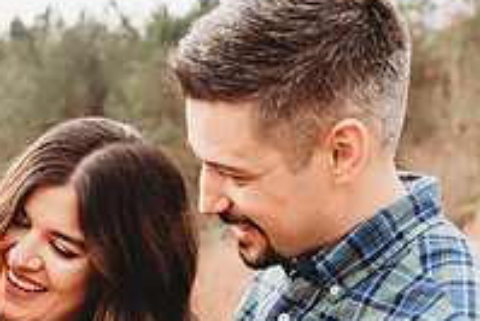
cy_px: 392
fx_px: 934
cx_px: 70
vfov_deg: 18.4
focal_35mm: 70
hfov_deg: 28.0
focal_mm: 24
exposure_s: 1/800
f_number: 2.5
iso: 100
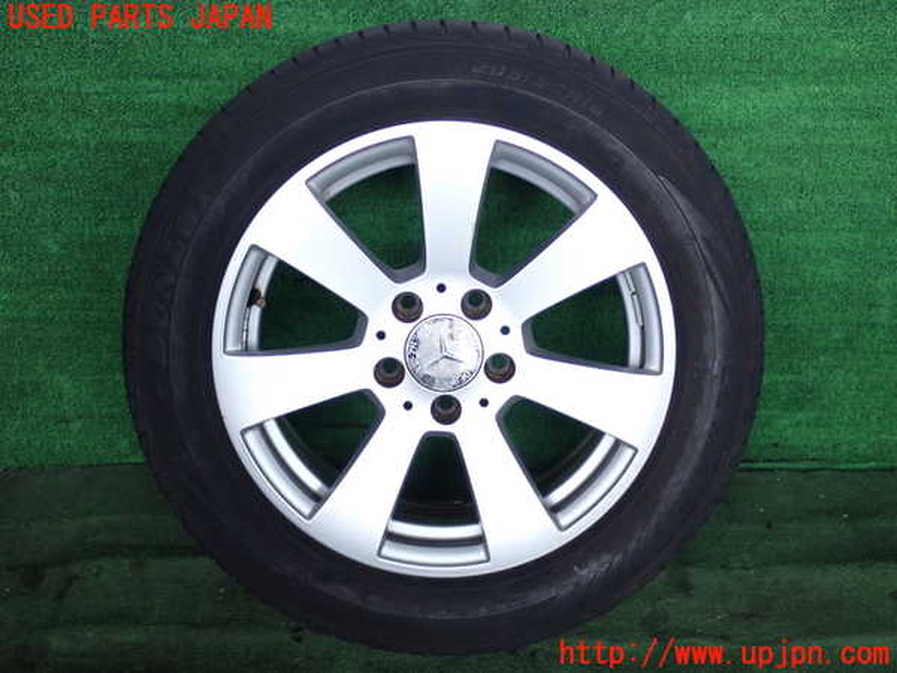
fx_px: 1399
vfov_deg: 27.0
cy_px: 336
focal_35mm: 54
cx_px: 448
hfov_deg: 35.5
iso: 320
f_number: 3.3
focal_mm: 9.65
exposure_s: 1/125
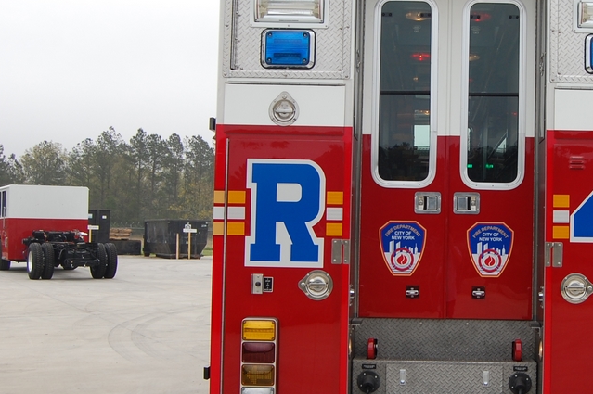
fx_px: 1020
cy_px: 193
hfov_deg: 31.8
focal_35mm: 62
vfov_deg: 21.9
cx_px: 450
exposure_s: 1/125
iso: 200
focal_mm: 22
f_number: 5.6
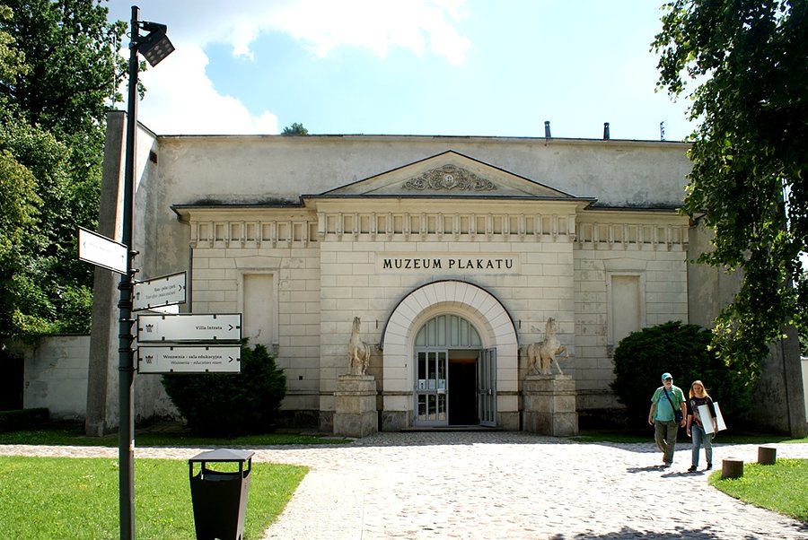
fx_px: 674
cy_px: 270
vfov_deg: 43.7
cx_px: 404
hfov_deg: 61.9
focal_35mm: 30
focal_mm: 20
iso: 100
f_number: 10
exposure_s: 1/100
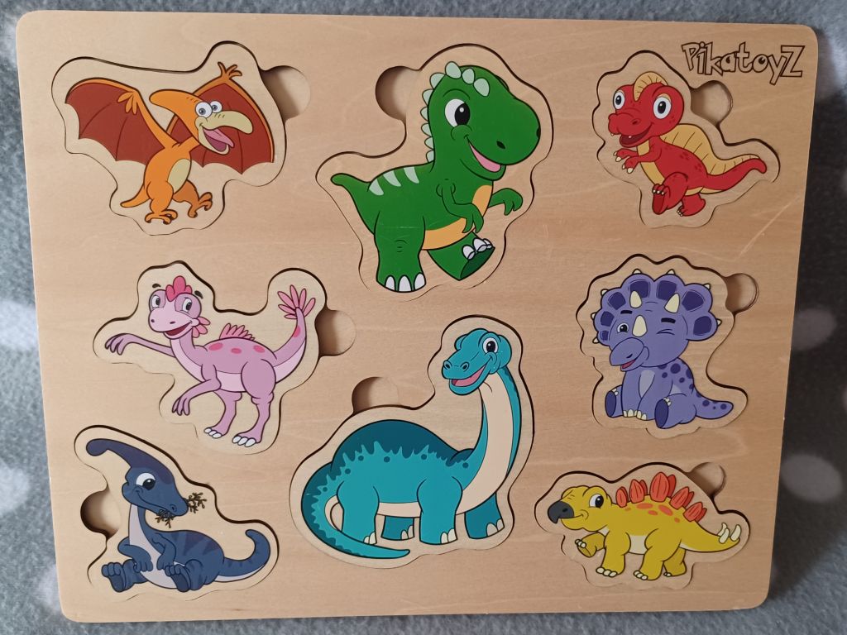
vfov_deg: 54.9
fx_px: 612
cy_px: 318
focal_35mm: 25
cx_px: 424
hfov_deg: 69.4
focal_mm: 4.6
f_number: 1.8
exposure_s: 1/33.4
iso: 400
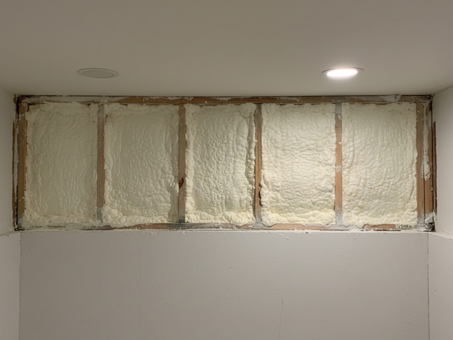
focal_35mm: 23
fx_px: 301
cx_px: 226
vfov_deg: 58.9
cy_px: 170
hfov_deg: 73.9
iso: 1037
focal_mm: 6.4
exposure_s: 1/942
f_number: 1.8
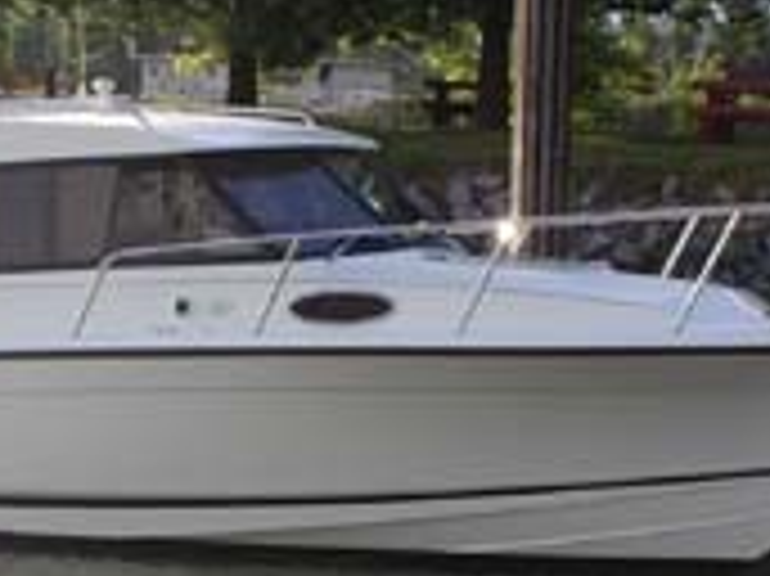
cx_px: 162
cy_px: 351
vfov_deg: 8.9
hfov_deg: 11.9
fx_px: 3690
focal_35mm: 166
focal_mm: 9.6
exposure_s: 1/100
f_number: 6.2
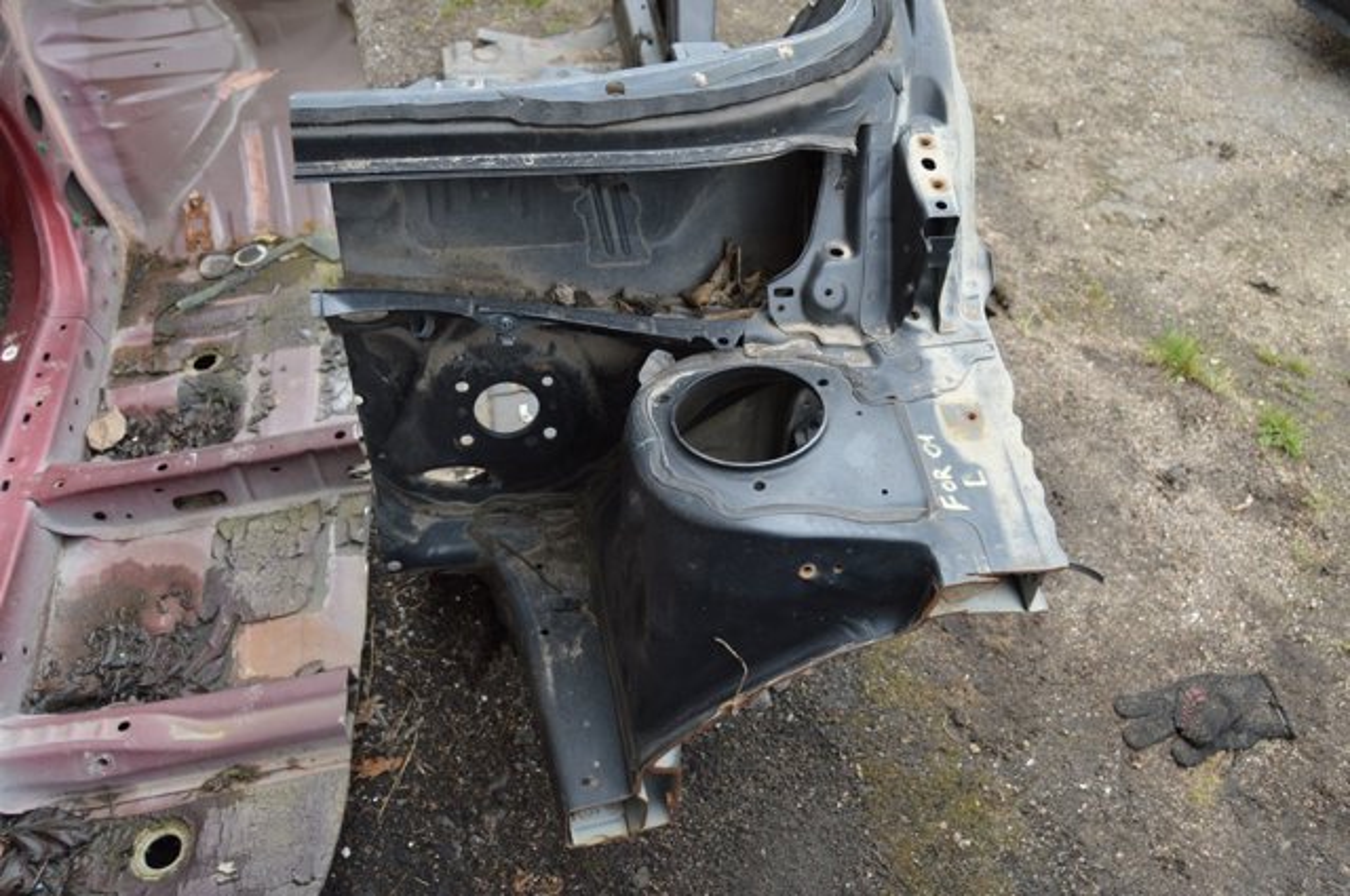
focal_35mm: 30
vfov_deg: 43.5
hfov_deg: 62.0
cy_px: 448
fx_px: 1124
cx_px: 675
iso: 360
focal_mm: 20
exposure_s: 1/125
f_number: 5.6
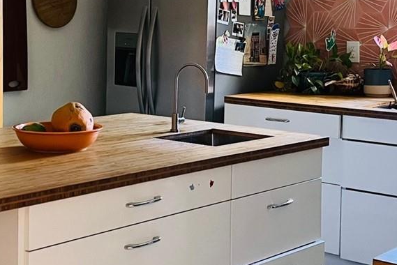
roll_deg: -0.6
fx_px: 838
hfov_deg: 26.6
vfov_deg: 17.9
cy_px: 86
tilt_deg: -6.2
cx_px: 164
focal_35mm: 76
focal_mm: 5.1
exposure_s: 1/60
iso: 250
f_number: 1.6
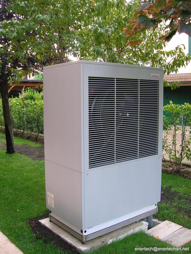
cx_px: 96
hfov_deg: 40.7
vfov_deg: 52.6
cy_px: 126
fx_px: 258
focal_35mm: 35
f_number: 2.9
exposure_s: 1/36.5
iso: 50
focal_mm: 5.7
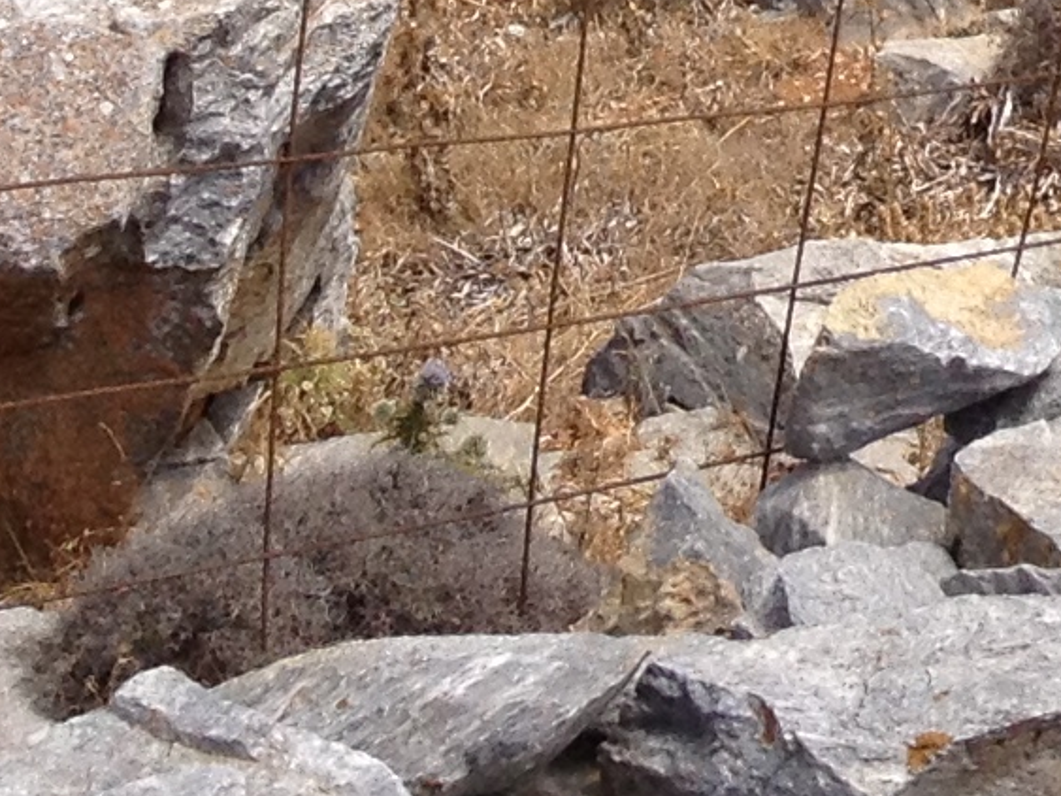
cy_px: -1186
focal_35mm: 203
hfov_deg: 9.0
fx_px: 6221
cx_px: 2295
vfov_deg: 6.9
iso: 50
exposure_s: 1/1577
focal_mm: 4.28
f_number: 2.4
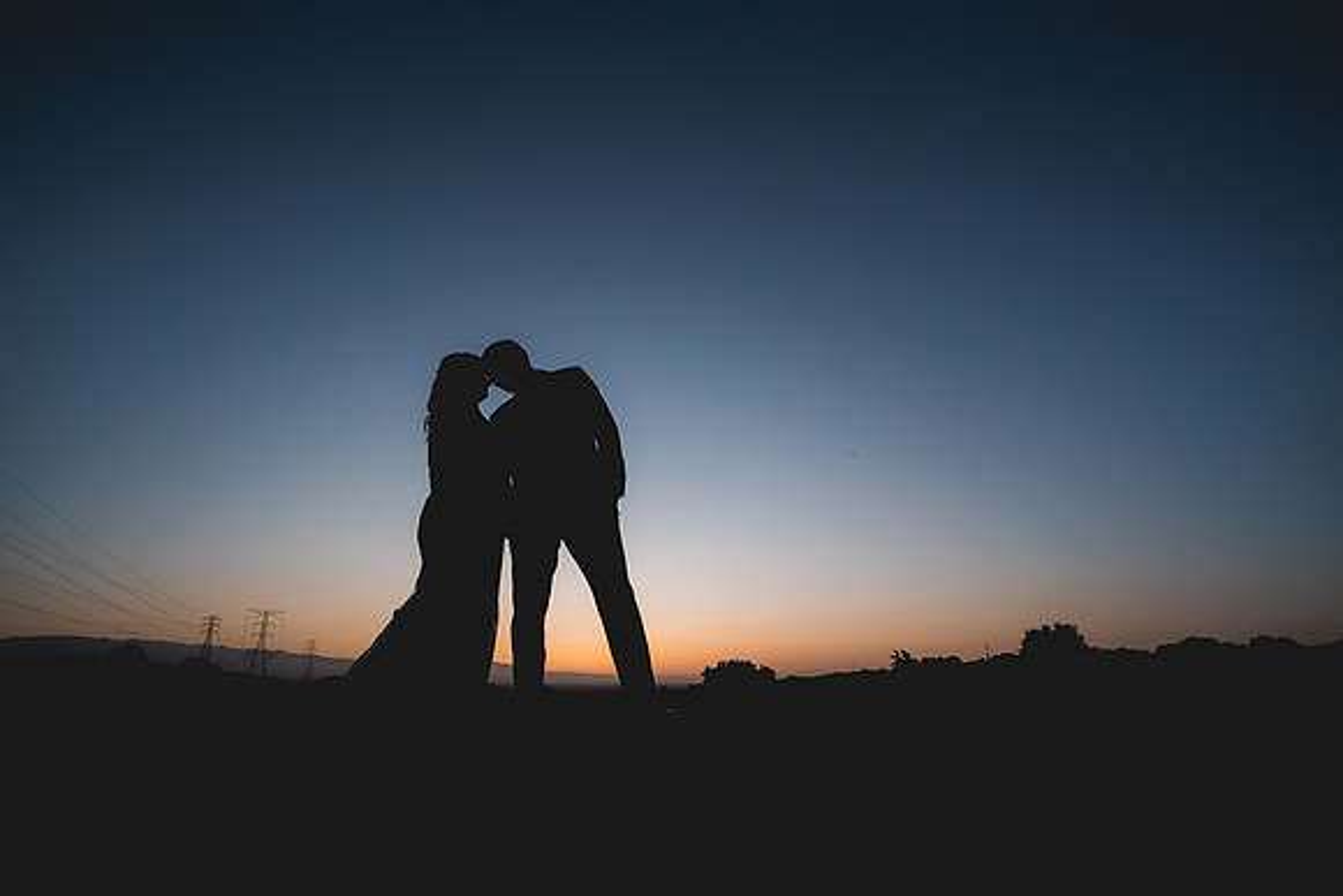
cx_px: 672
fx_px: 672
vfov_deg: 67.4
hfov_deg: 90.0
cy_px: 448
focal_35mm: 18
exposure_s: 1/5000
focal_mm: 18
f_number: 2.8
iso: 1250
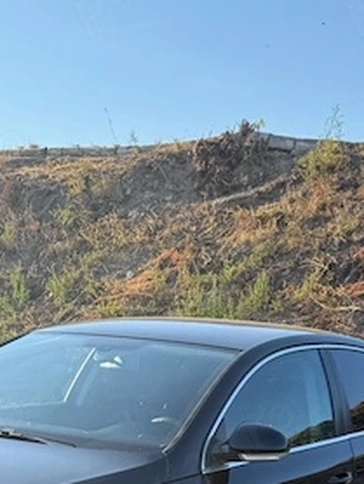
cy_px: 526
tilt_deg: -6.9
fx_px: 966
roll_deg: -5.4
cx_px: 253
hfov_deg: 21.2
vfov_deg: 26.1
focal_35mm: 69
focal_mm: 6.76
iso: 100
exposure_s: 1/1855
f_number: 1.78
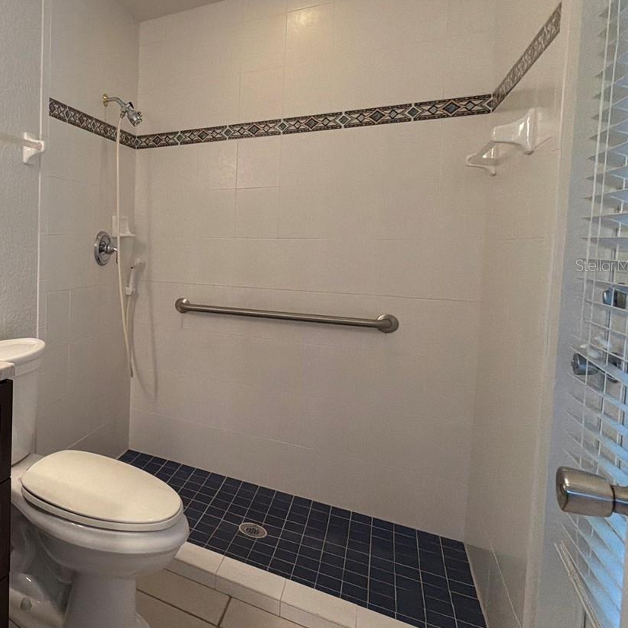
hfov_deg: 54.6
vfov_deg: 64.7
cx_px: 38
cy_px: 265
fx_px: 493
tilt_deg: -3.8
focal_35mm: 24
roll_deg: -0.8
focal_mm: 2.22
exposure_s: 1/120
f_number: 2.2
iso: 200
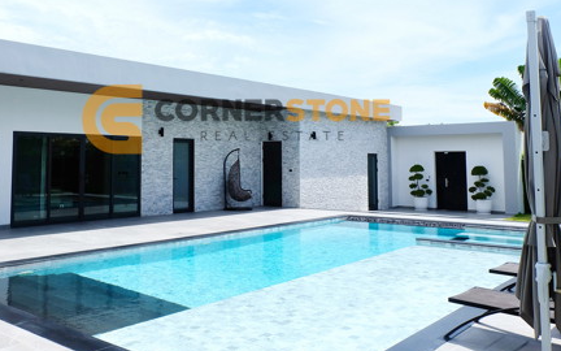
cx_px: 236
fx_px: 520
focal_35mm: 34
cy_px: 120
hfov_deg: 56.4
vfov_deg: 36.9
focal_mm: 16
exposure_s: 1/420
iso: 400
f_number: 14
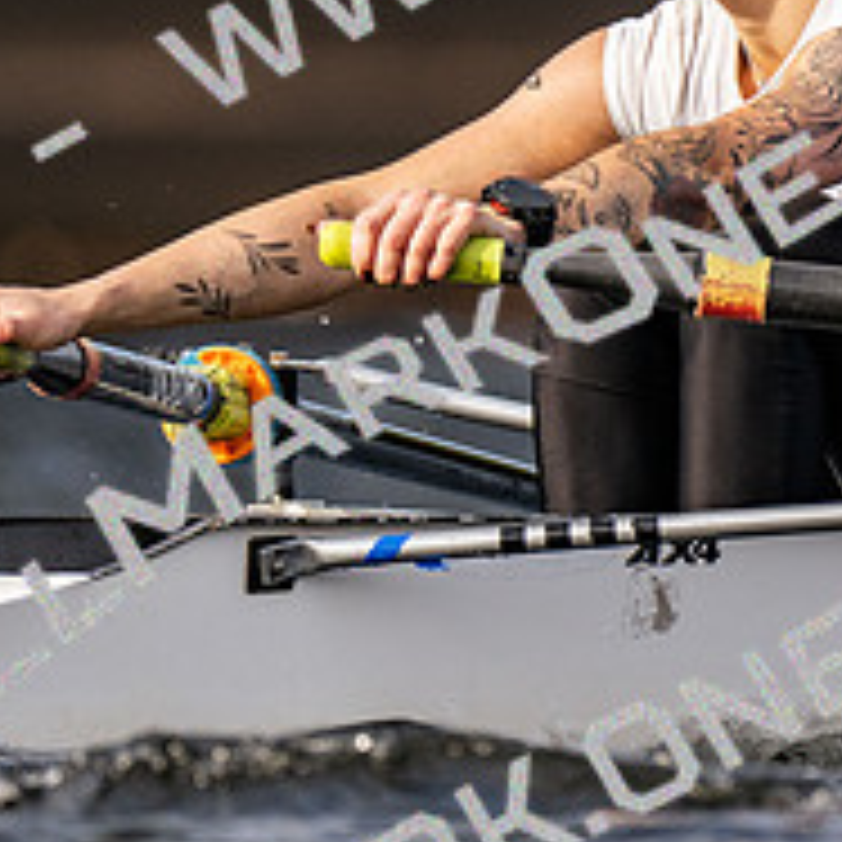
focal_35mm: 2379
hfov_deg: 0.7
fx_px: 65469
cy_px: 119
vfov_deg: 0.7
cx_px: 716
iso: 320
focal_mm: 600
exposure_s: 1/2500
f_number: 4
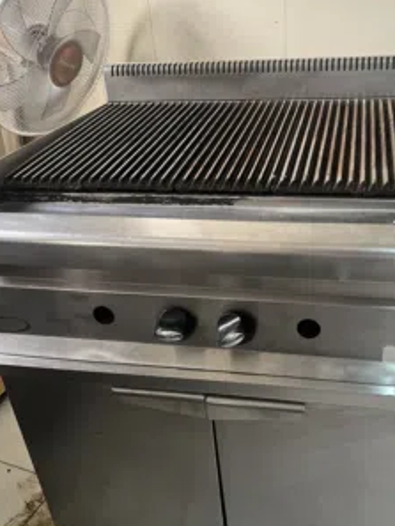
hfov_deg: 40.5
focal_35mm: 35
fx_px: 532
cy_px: 290
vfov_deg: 52.5
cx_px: 241
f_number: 1.5
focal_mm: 5.7
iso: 250
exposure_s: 1/60
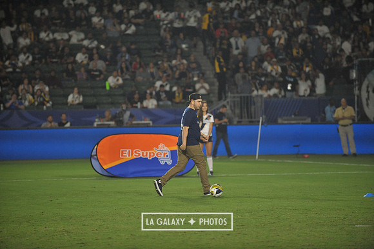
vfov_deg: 6.9
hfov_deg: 10.3
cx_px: 187
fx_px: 2077
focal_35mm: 200
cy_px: 124
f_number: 3.2
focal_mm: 200
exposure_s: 1/2500
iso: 3200
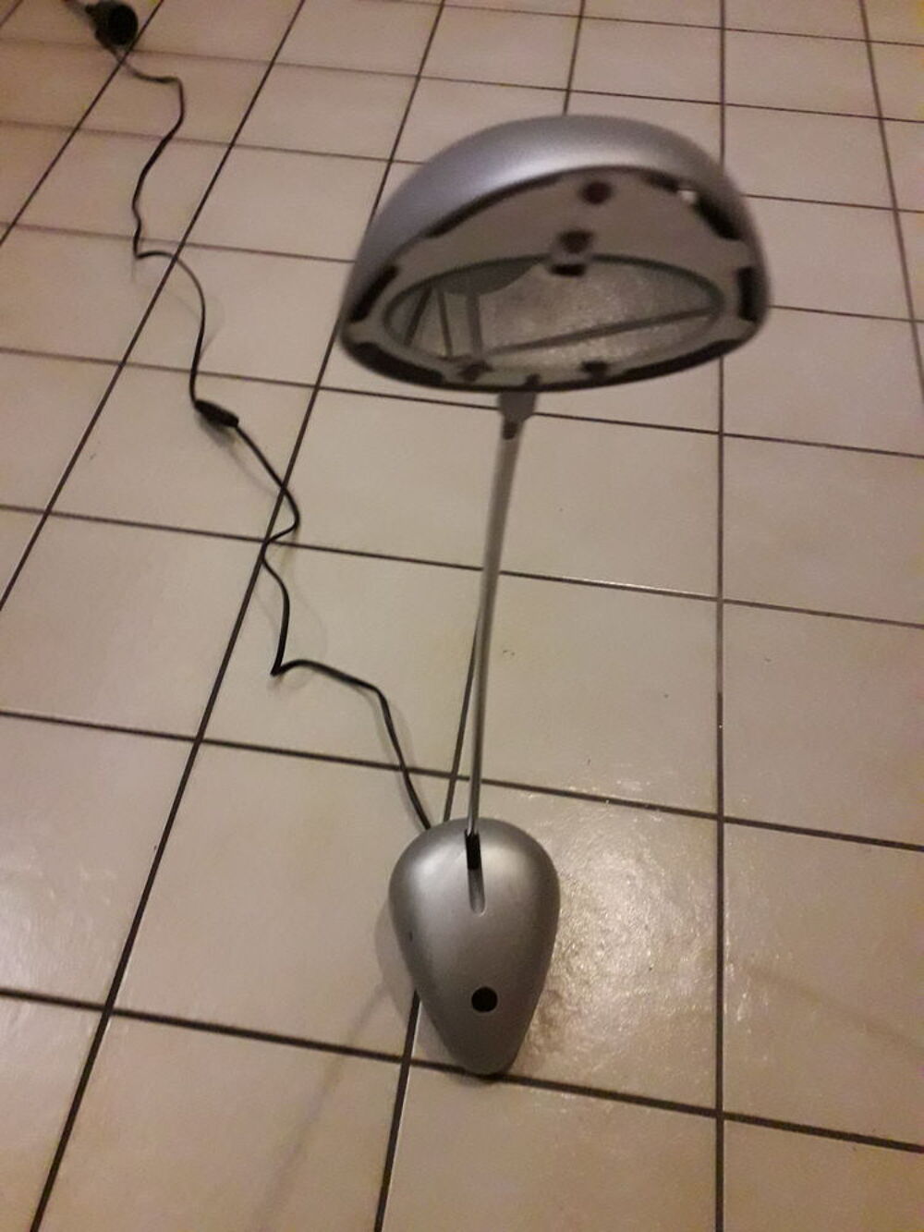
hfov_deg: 51.4
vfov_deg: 65.3
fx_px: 961
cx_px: 462
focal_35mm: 27
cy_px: 616
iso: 640
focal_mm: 3.6
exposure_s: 1/20
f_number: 1.9
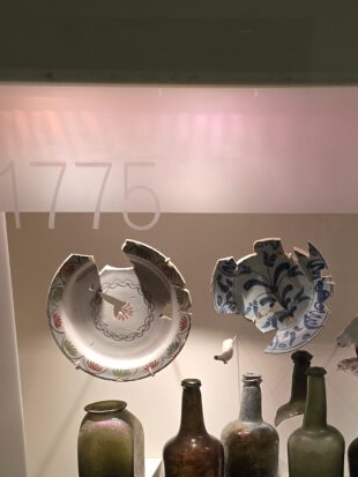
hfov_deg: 25.1
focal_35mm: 57
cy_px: 403
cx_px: 306
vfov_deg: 32.5
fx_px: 786
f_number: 1.7
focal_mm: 6.3
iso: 320
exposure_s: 1/120
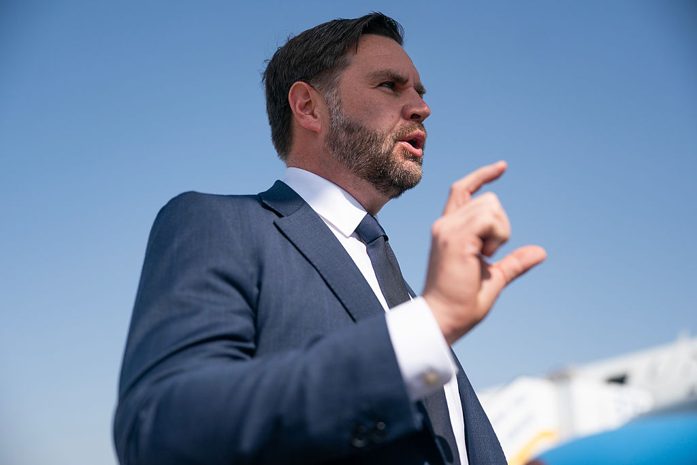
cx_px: 348
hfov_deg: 47.4
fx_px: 794
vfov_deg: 32.6
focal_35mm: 41
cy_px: 232
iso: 200
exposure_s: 1/8000
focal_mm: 41
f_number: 2
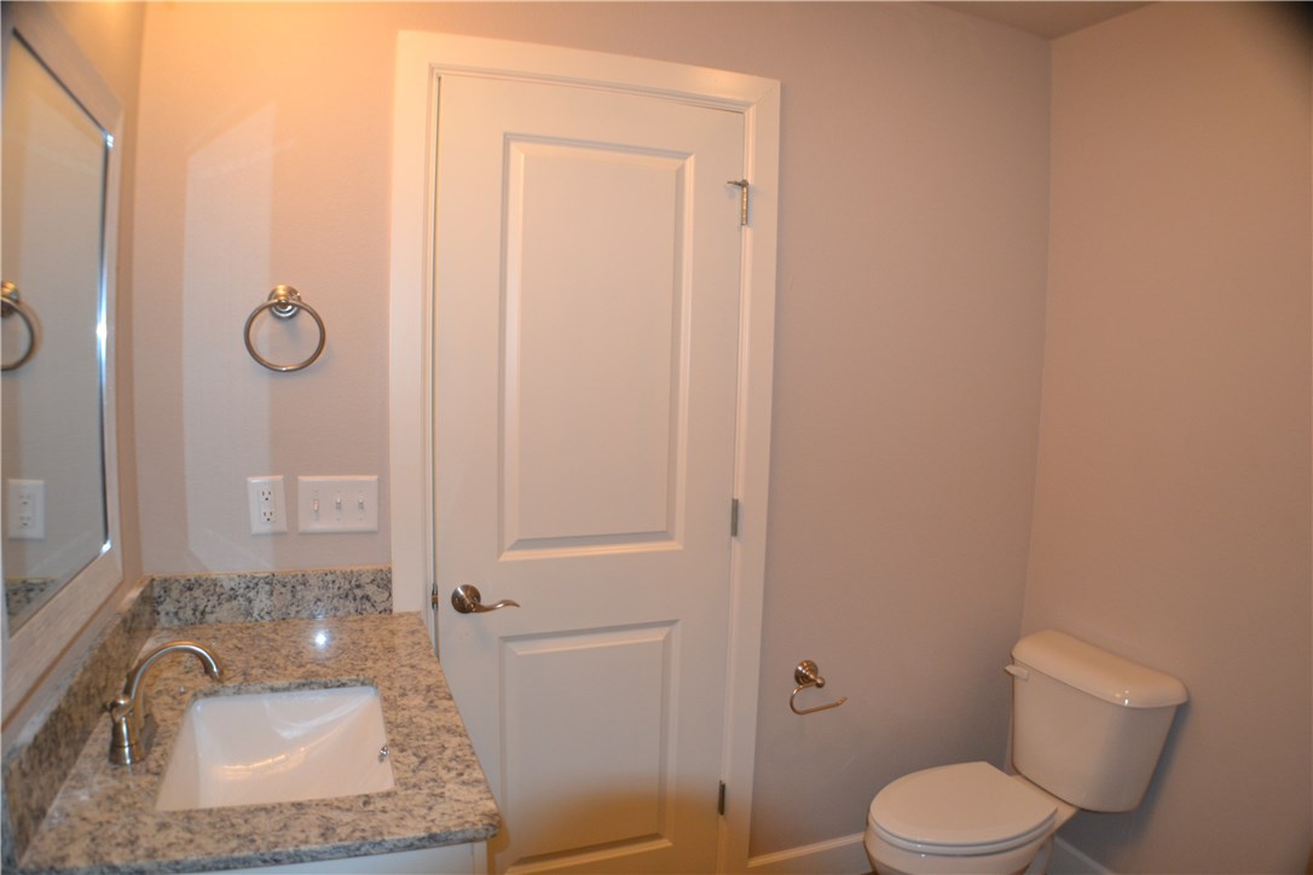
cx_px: 656
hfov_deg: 61.9
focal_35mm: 30
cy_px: 438
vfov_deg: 43.6
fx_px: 1094
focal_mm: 20
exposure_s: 1/60
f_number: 3.8
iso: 900
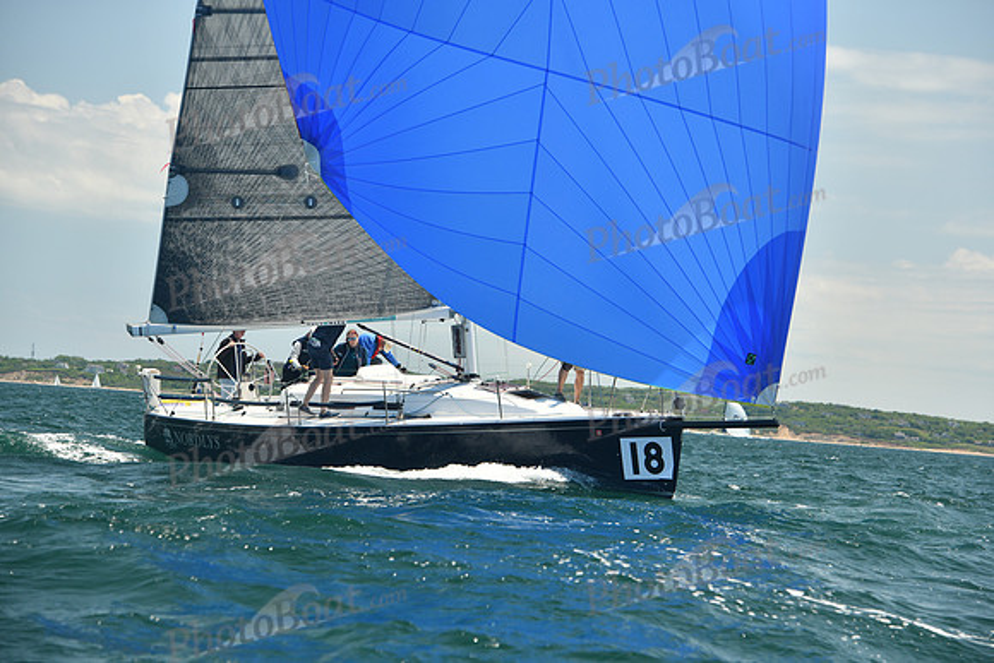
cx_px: 497
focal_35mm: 130
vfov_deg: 10.6
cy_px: 332
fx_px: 3590
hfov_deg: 15.8
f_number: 6.3
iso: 320
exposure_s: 1/640
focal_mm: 130
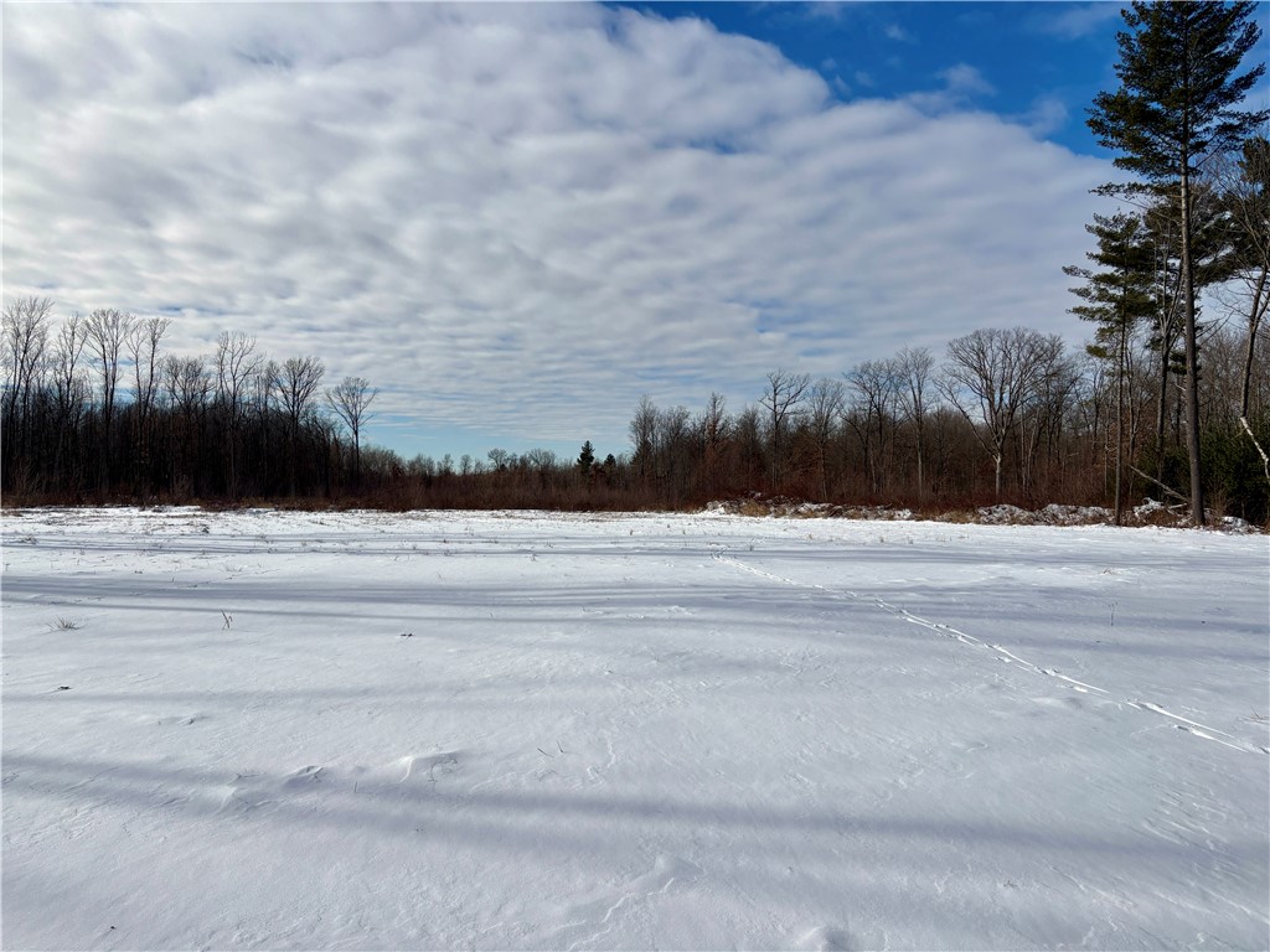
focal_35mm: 26
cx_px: 635
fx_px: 954
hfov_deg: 67.3
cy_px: 476
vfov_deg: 53.1
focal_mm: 5.96
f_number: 1.6
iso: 50
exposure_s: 1/10101
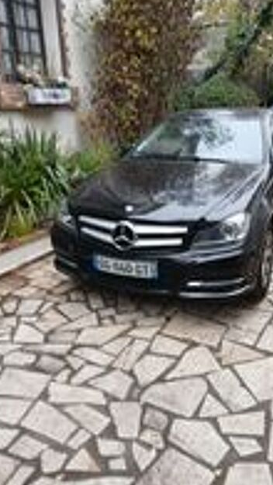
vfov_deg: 66.0
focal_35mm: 29
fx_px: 373
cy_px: 241
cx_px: 168
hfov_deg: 40.0
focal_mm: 3.98
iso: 50
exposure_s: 1/50
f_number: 1.8
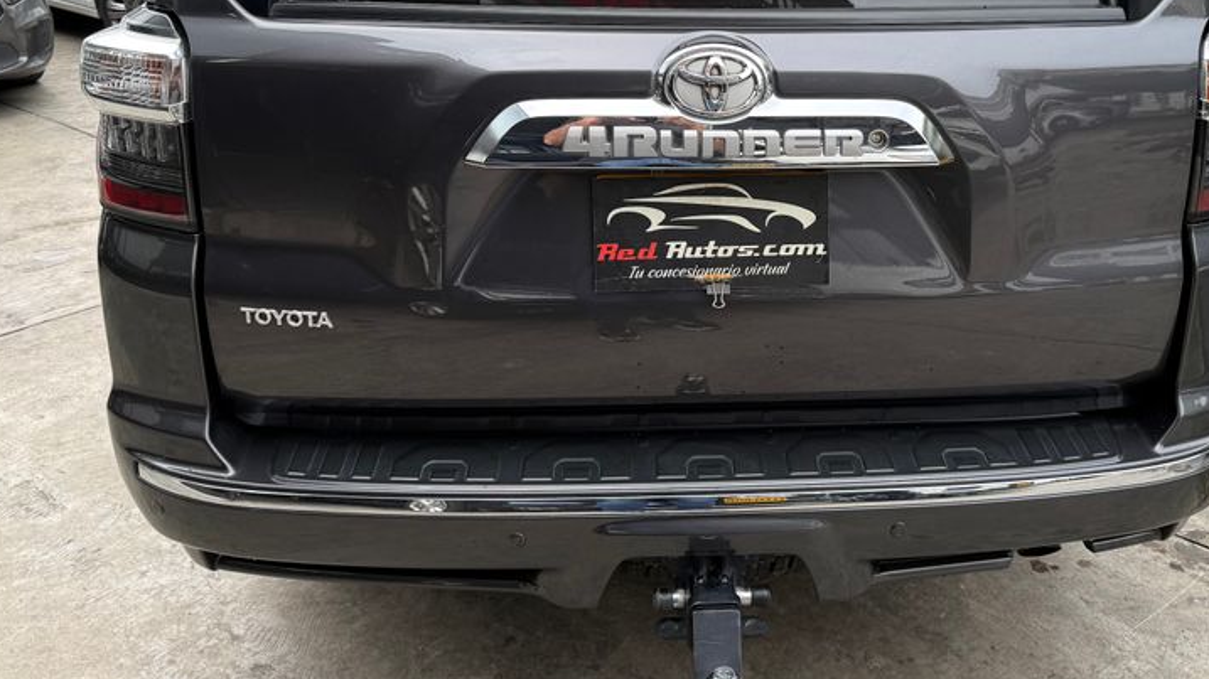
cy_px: 143
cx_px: 705
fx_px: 1122
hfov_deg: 56.3
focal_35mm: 35
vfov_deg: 32.8
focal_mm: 6.76
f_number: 1.78
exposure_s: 1/931
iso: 100
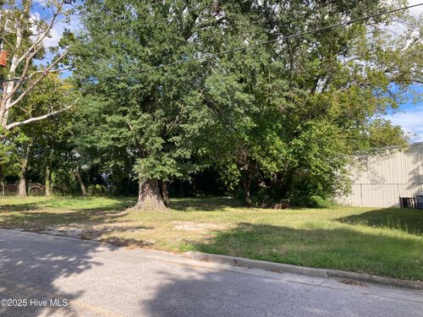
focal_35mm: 28
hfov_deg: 63.4
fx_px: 342
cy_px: 158
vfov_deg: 49.7
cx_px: 212
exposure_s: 1/607
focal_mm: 3.99
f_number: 1.8
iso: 20
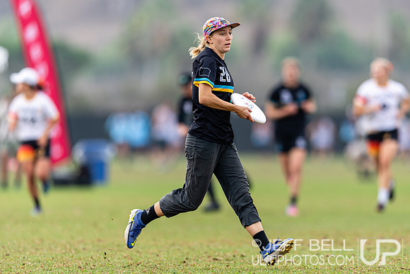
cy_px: 152
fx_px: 6851
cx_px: 248
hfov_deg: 3.4
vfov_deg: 2.3
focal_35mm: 601
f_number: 2.8
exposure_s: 1/1250
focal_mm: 400
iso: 200
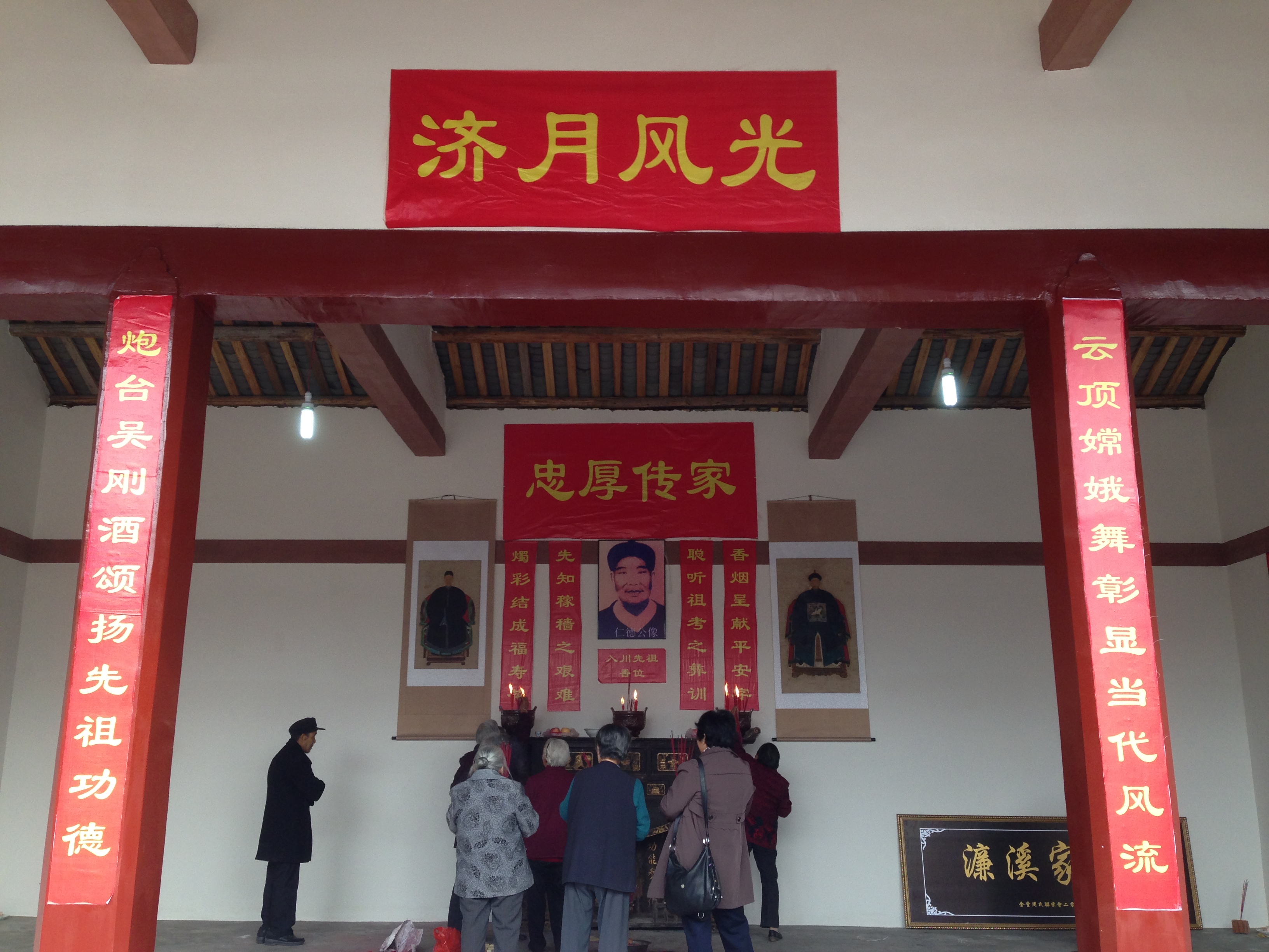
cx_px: 634
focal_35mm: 33
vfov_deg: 42.9
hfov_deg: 55.4
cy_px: 476
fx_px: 1210
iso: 64
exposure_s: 1/120
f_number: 2.4
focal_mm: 4.13
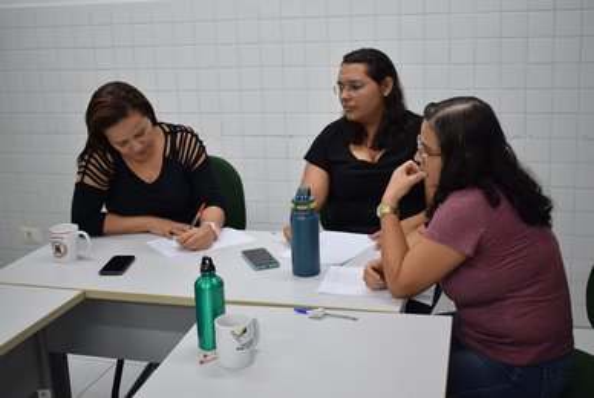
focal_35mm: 46
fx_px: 768
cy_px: 199
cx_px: 297
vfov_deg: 29.0
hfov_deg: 42.3
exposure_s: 1/60
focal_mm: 31
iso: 400
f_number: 4.2
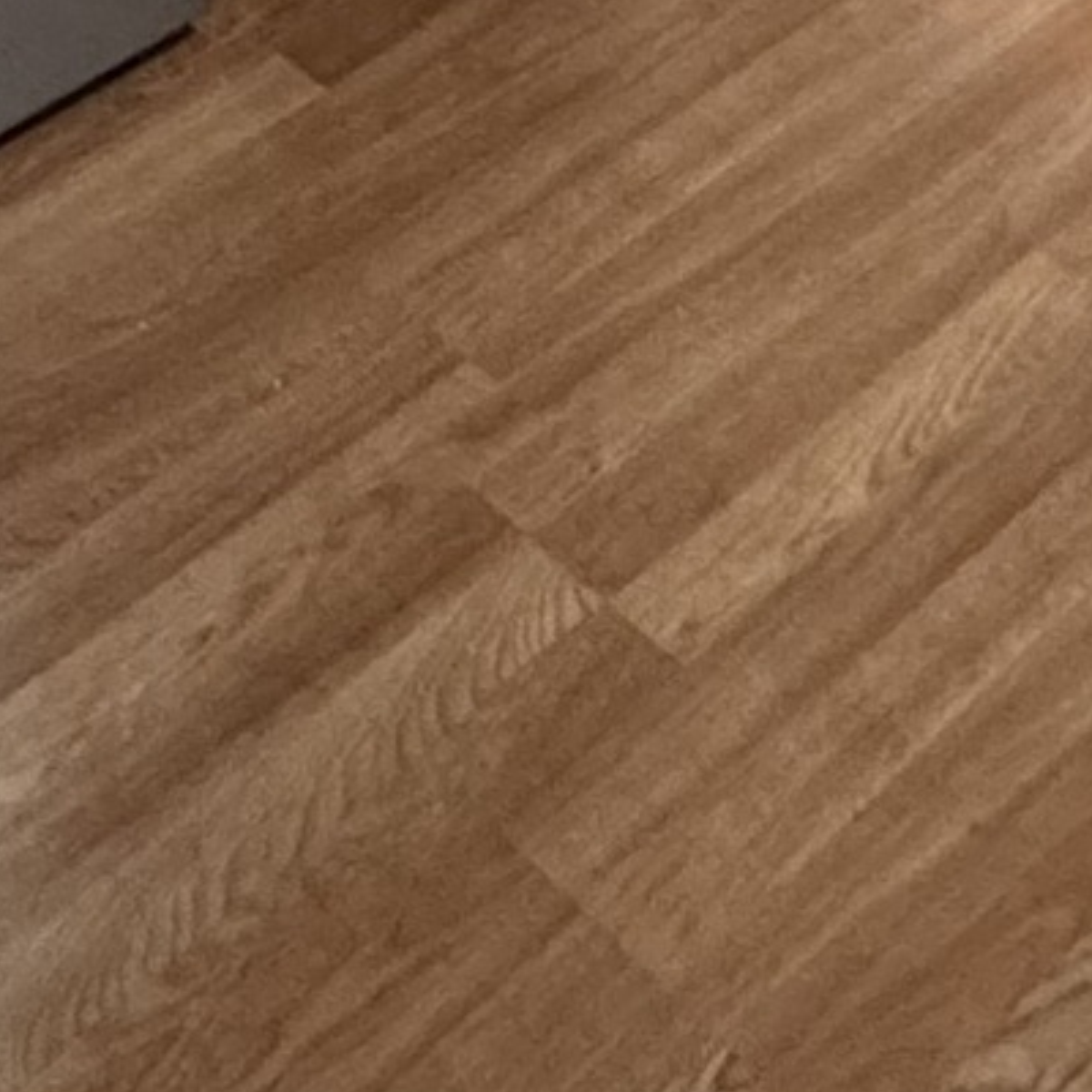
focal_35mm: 95
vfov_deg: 12.0
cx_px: 682
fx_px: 3391
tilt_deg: -5.7
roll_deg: +0.2
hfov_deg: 18.3
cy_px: -1957
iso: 250
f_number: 2.2
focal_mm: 2.22
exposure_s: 1/60
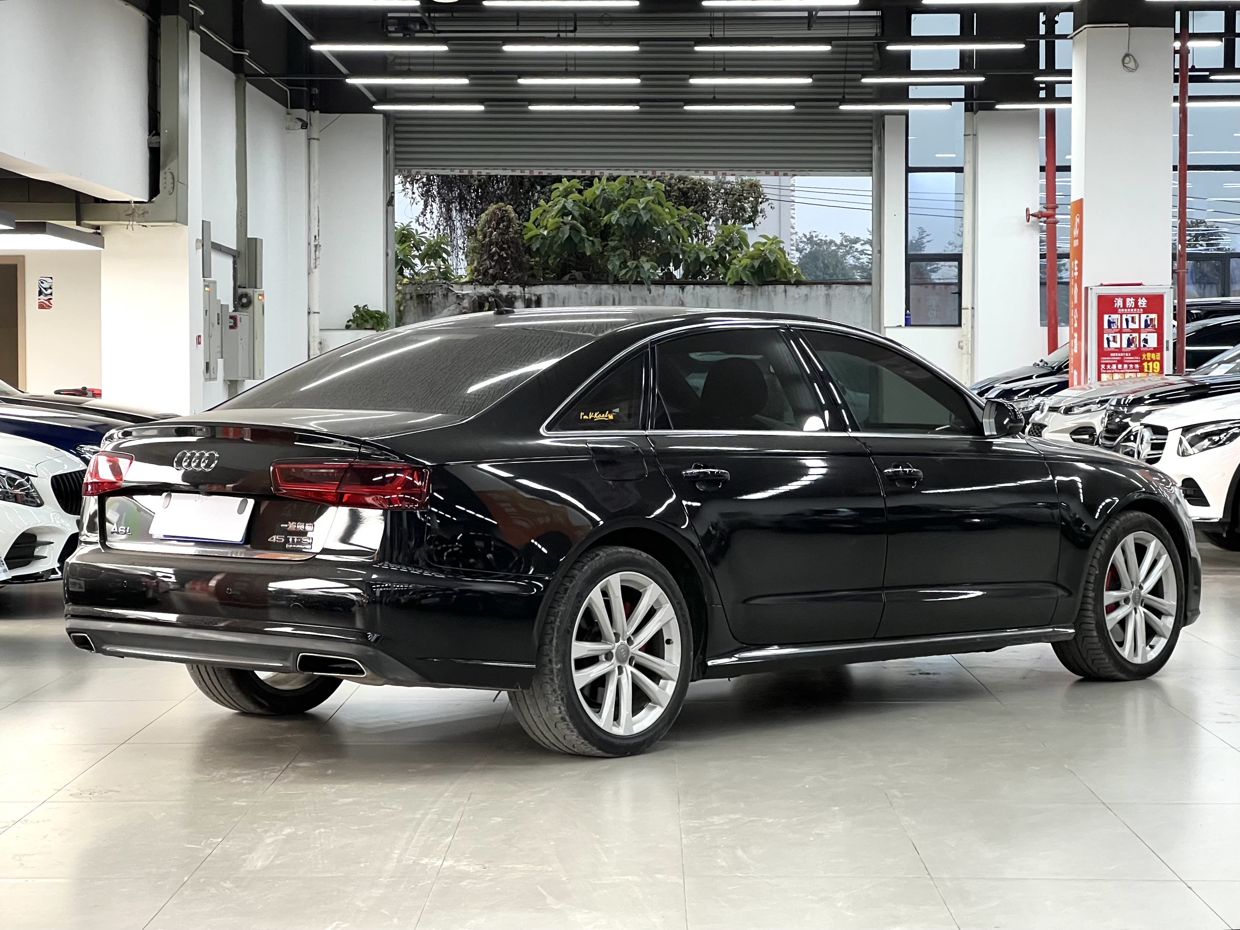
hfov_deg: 25.3
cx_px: 620
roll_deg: -1.6
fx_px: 2758
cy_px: 465
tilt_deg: -1.9
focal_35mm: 77
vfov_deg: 19.1
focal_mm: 9
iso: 200
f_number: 2.8
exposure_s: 1/50
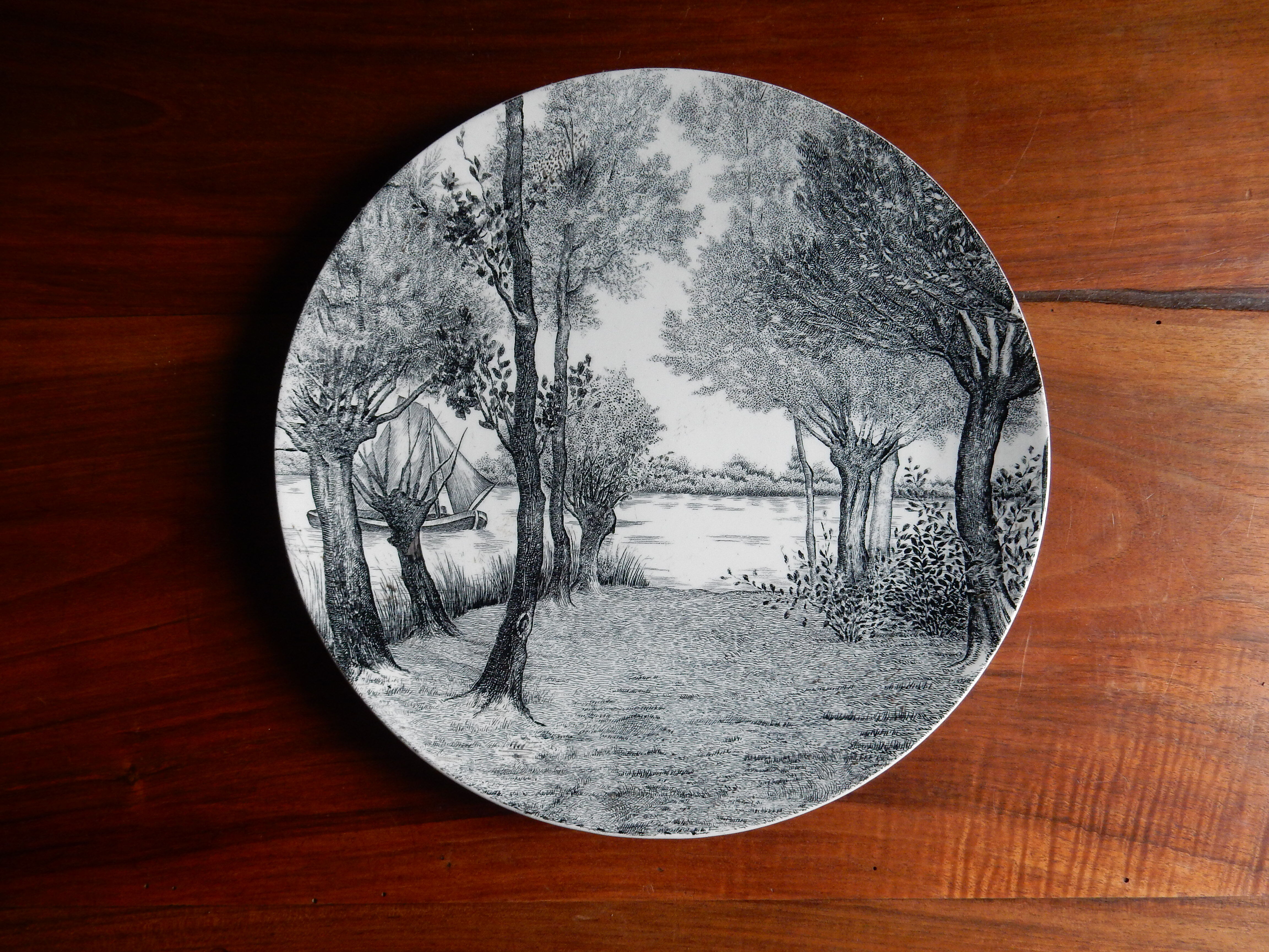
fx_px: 916
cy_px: 476
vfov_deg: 54.9
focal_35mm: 25
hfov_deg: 69.4
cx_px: 634
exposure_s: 1/50
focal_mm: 4.5
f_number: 3.7
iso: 280
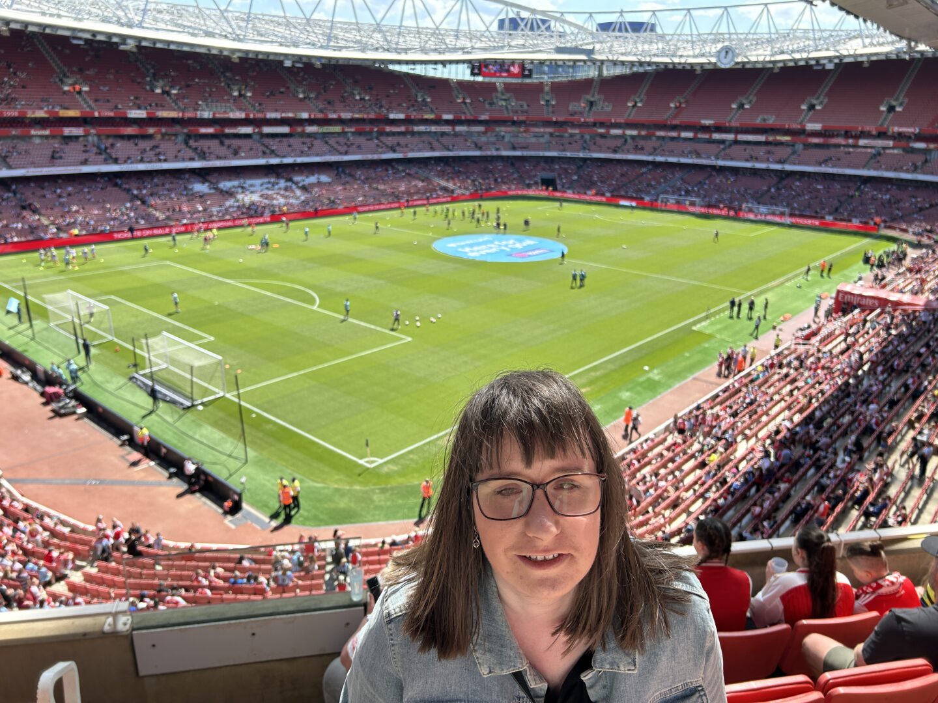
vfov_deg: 53.1
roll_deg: -1.0
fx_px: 705
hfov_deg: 67.3
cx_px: 469
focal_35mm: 26
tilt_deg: -19.3
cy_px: 352
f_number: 1.5
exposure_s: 1/1224
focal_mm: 5.7
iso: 50
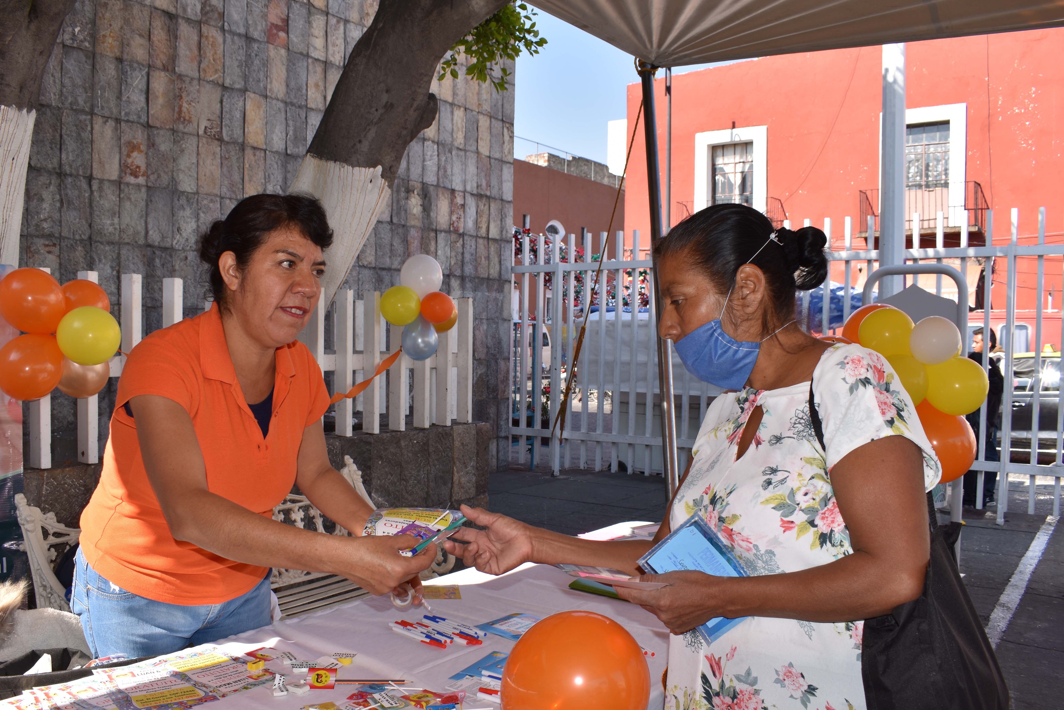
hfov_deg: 61.8
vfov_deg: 43.6
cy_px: 382
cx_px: 487
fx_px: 887
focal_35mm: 30
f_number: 7.1
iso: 100
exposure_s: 1/200
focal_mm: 18
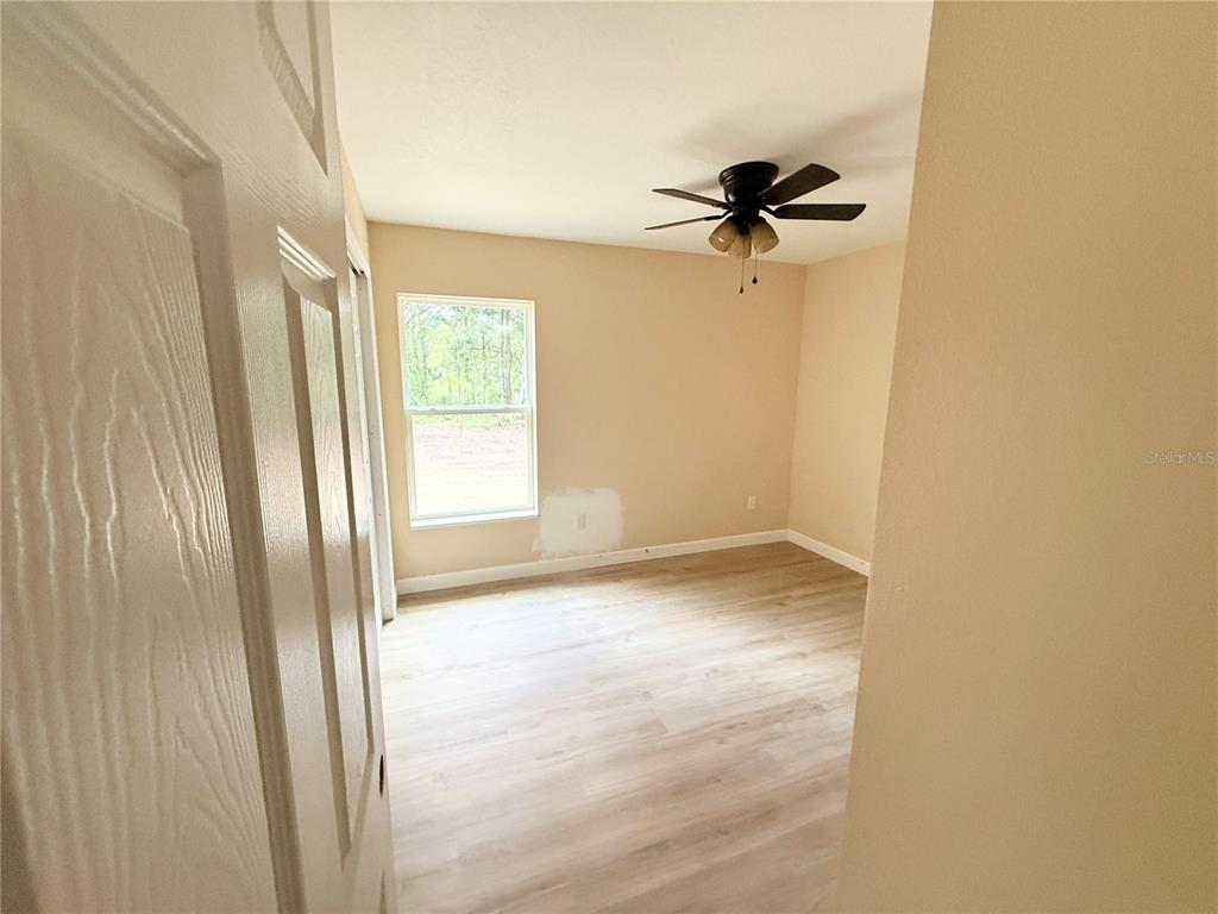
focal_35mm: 14
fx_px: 493
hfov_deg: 102.1
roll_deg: -0.8
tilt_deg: -10.9
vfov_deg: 85.7
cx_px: 609
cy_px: 457
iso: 320
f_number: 2.2
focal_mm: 2.22
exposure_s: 1/99
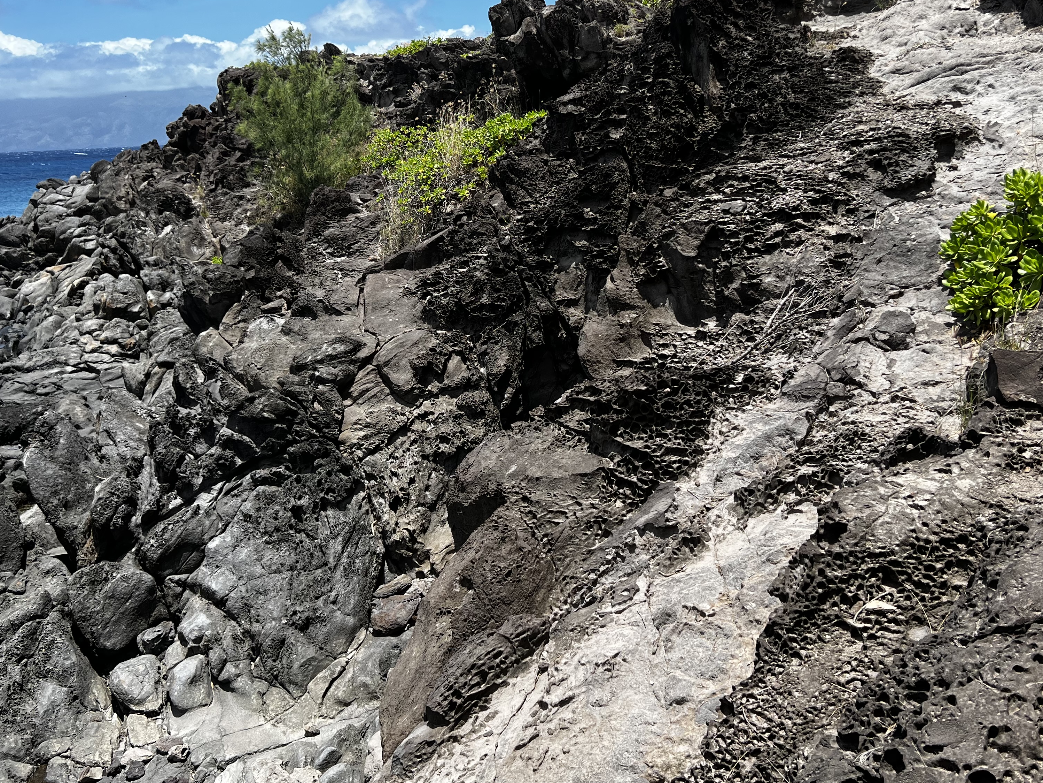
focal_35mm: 35
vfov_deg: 40.3
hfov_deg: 52.6
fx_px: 1055
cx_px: 551
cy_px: 282
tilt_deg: -8.9
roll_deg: +2.8
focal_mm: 5.7
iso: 50
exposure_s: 1/3165
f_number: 1.5
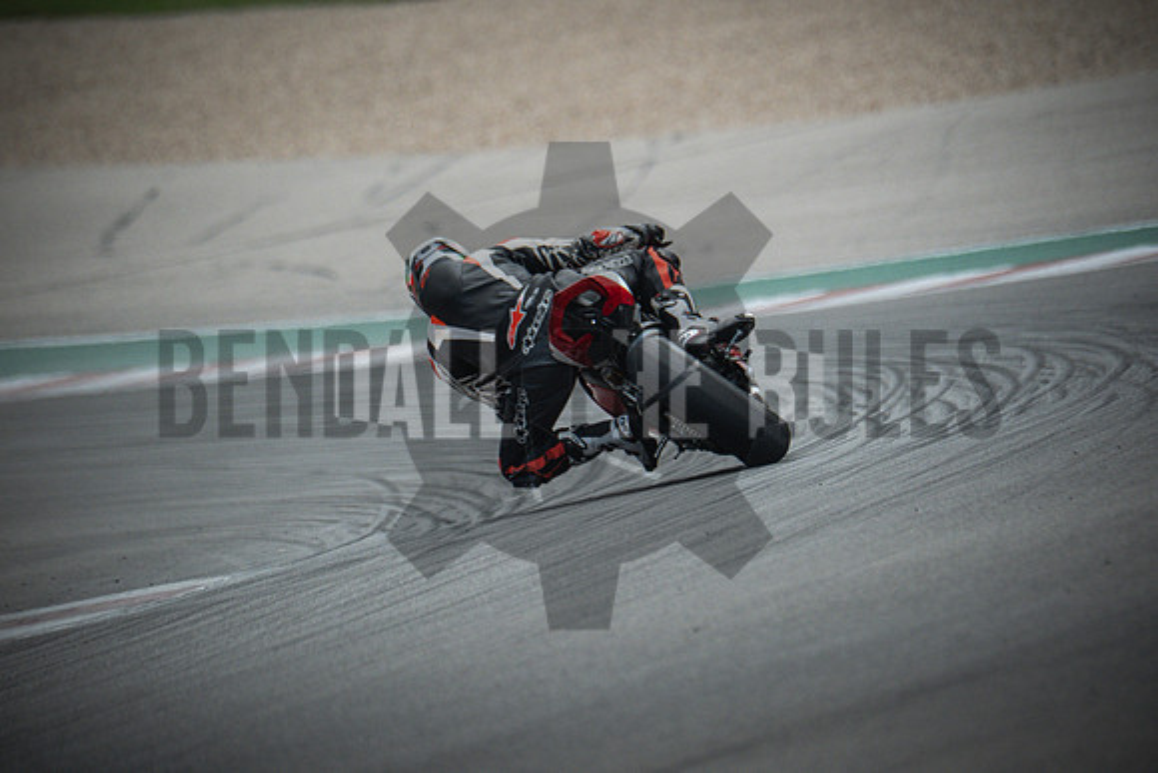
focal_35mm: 600
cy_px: 386
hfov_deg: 3.4
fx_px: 19304
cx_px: 579
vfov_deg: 2.3
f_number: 5.6
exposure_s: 1/2500
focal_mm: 400
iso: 1600
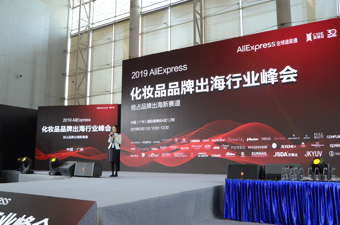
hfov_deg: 57.3
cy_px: 112
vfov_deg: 39.8
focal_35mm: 33
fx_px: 311
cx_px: 170
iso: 160
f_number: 4
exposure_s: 1/25
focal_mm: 22
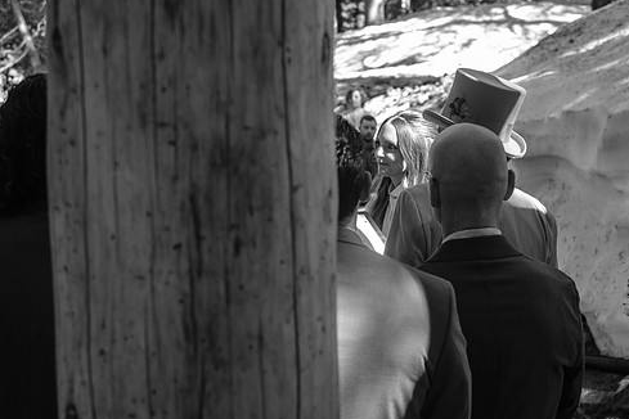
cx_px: 363
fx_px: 1555
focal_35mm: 89
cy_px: 223
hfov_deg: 22.8
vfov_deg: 15.4
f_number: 4.5
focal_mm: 50
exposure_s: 1/160
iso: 400
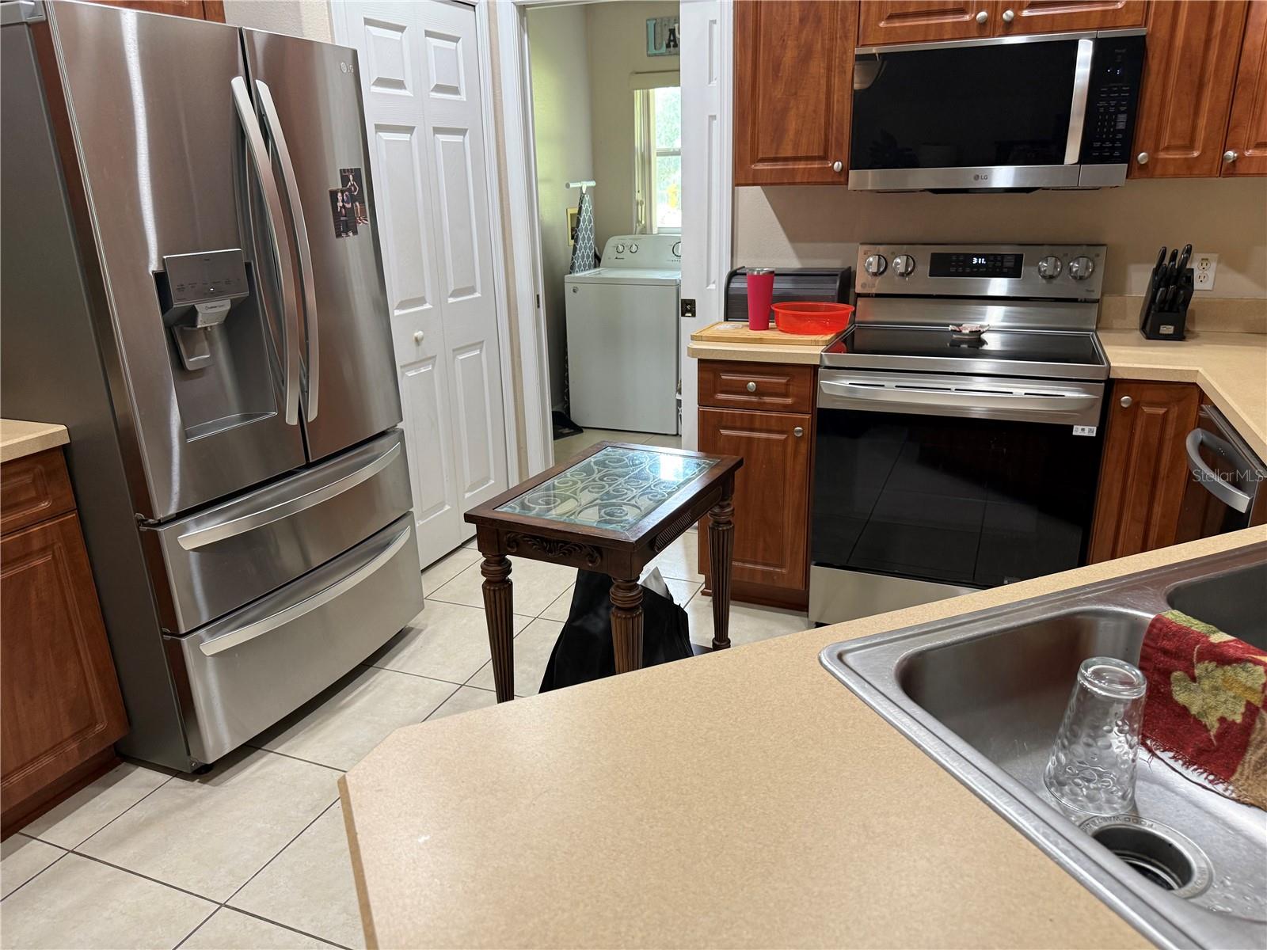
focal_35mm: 24
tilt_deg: -18.2
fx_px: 878
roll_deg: +1.1
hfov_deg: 71.6
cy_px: 475
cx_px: 634
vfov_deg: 56.8
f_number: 1.78
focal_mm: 6.76
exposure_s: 1/60
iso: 200
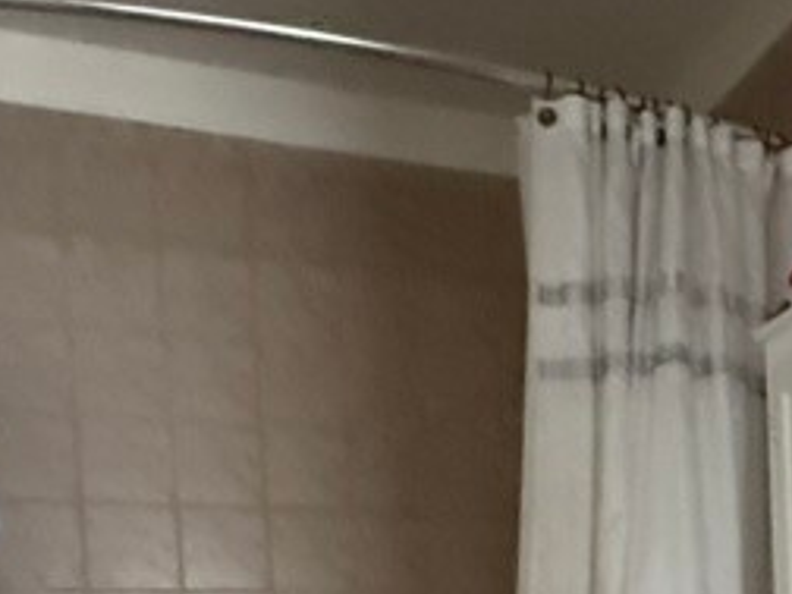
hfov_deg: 32.0
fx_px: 1304
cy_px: 820
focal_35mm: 57
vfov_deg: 22.3
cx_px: 726
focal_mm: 2.22
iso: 1600
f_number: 2.2
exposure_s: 1/33
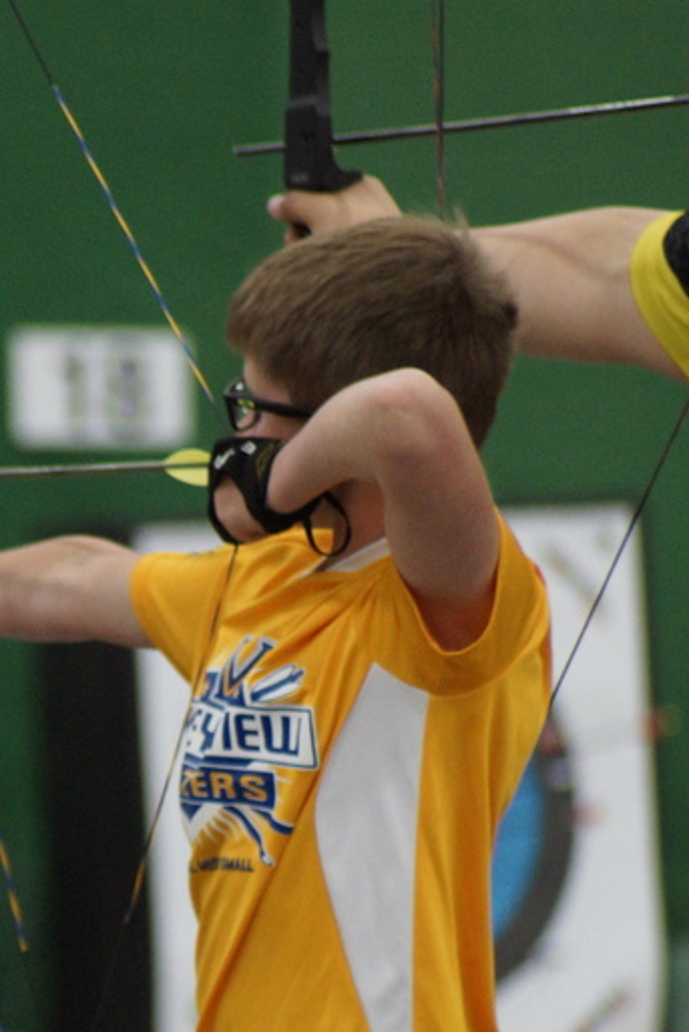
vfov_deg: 3.0
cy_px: 737
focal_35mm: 687
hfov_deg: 2.0
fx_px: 19708
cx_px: 57
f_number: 5.6
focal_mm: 230
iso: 1600
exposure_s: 1/60
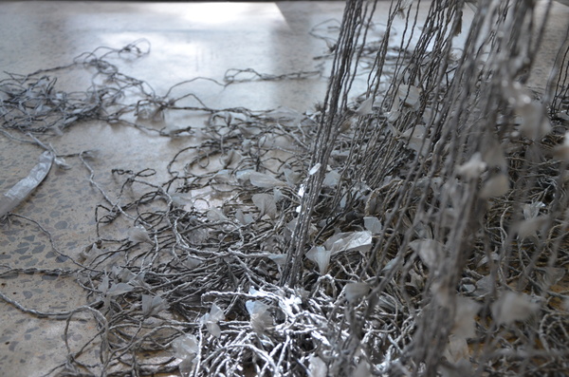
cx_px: 284
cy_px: 188
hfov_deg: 41.2
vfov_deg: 27.9
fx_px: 757
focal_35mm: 48
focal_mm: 32
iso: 800
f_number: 4.2
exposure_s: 1/50
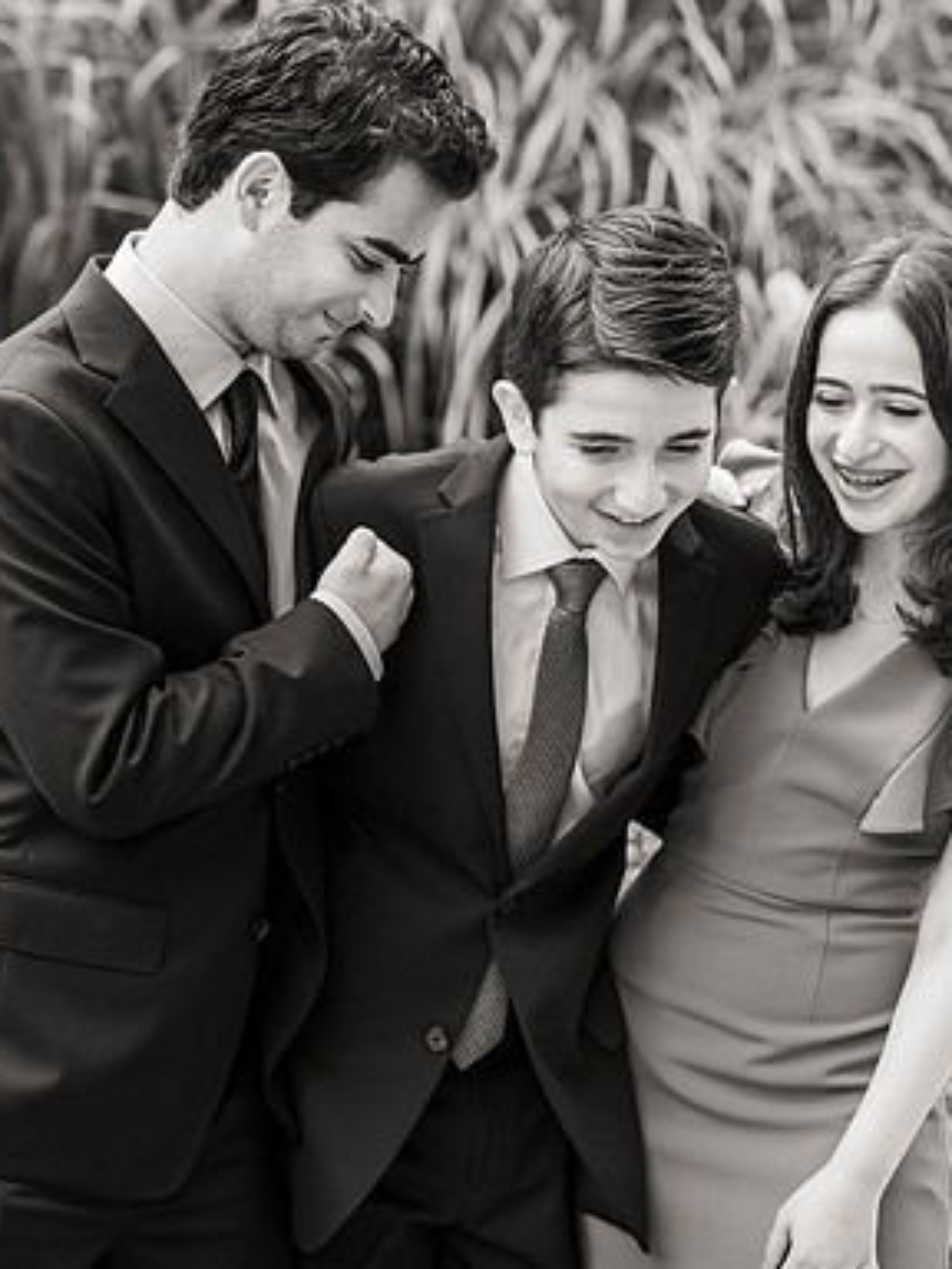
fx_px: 5427
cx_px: 542
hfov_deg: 10.0
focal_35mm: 148
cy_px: 633
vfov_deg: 13.3
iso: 400
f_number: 3.5
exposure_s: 1/500
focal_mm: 102
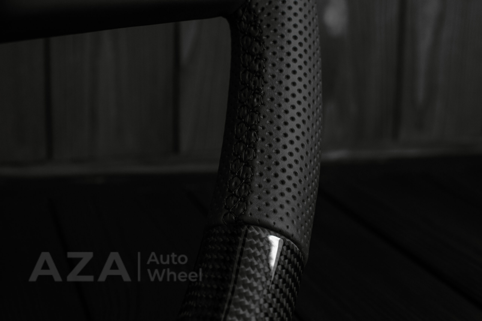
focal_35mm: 52
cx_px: 241
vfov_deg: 25.8
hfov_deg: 37.8
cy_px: 160
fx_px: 703
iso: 500
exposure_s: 1/125
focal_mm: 35
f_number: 6.3
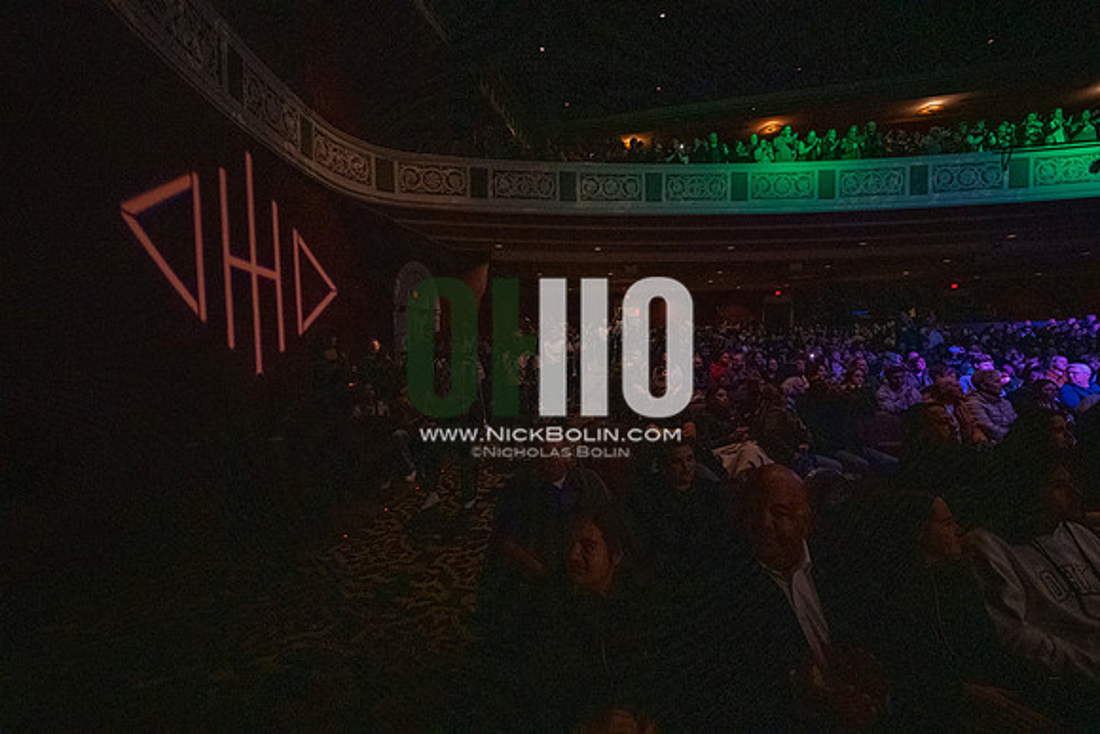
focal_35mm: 16
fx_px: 474
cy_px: 367
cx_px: 550
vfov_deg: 75.5
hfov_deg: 98.5
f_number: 4
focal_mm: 15.5
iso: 10000
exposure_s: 1/500
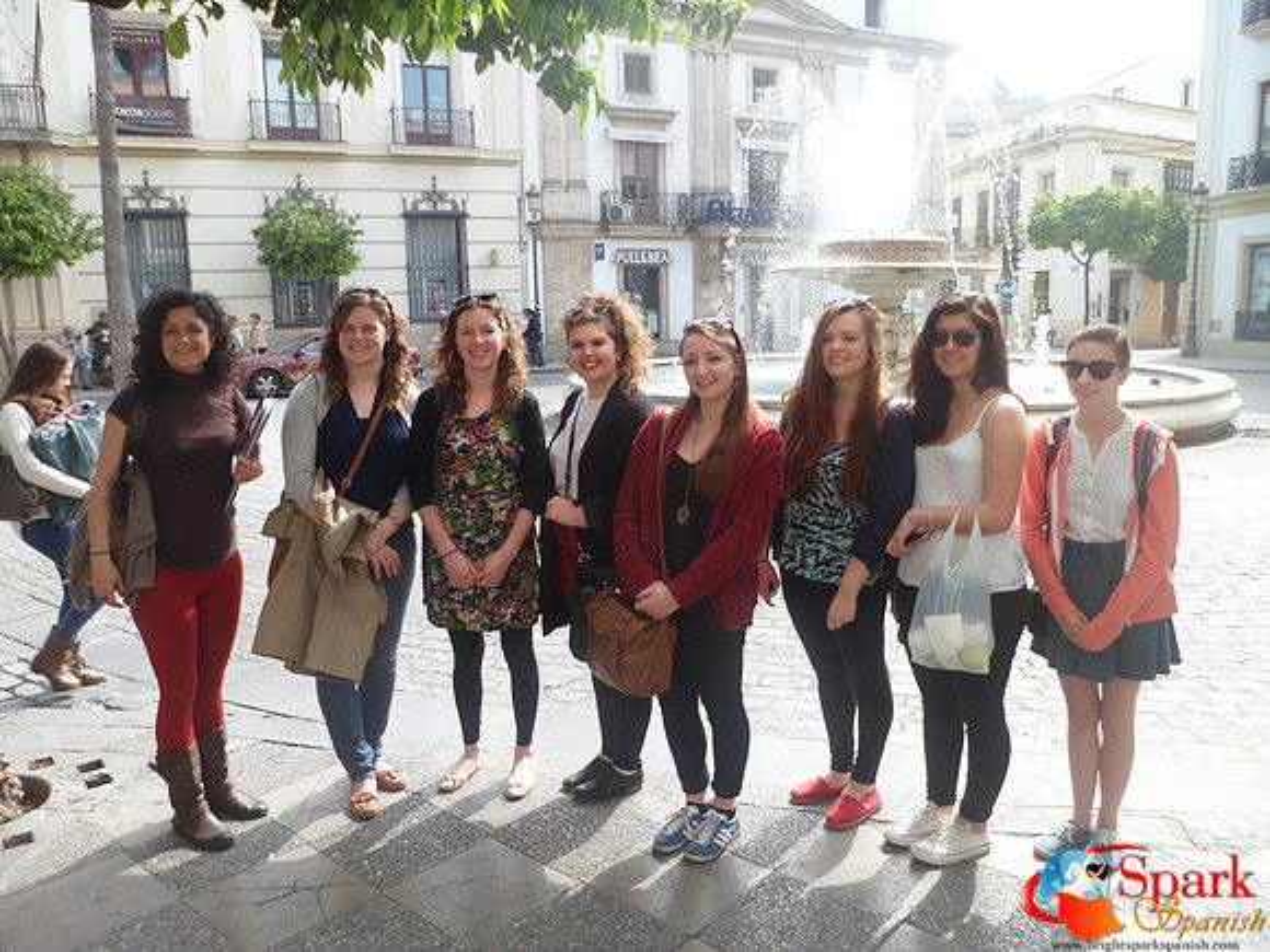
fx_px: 954
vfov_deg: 53.1
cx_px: 635
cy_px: 476
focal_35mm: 26
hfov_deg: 67.3
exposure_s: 1/250
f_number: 3.3
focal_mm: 4.9
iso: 80
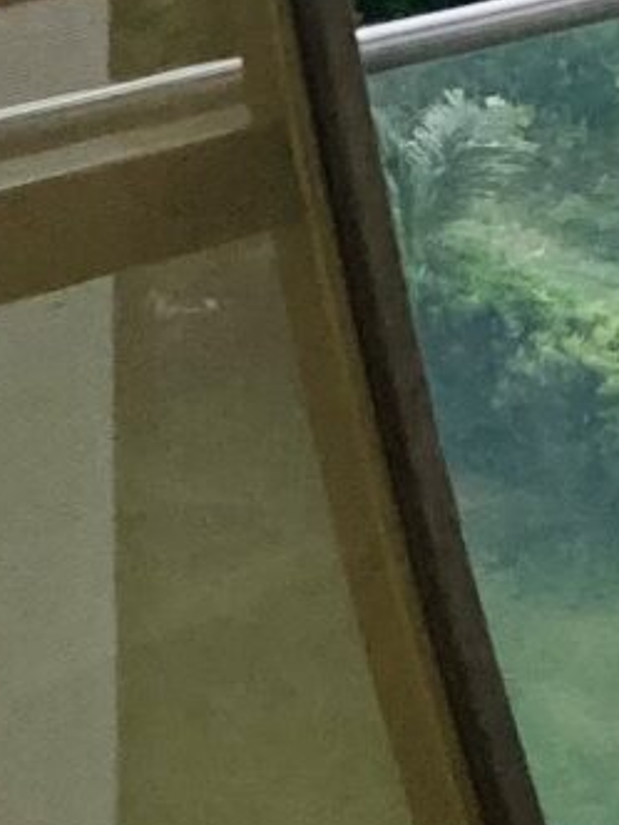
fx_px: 5150
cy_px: -492
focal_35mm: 216
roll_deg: -1.9
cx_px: 2314
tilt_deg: -3.3
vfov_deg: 8.9
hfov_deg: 6.0
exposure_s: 1/1656
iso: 20
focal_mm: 3.99
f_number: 1.8
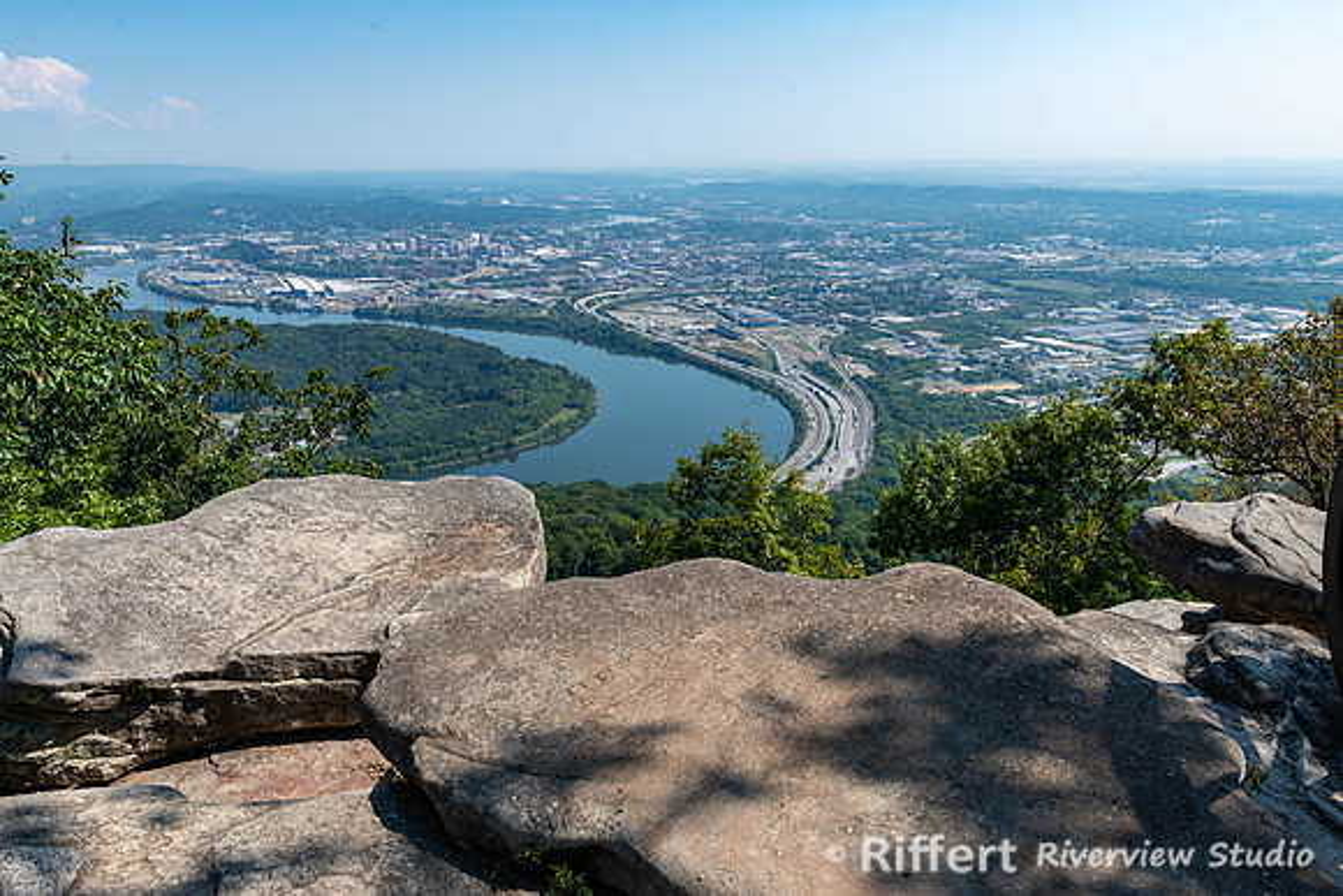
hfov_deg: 66.0
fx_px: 1034
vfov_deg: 46.9
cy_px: 448
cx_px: 672
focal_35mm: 28
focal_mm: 27
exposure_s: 1/200
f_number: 10
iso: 100
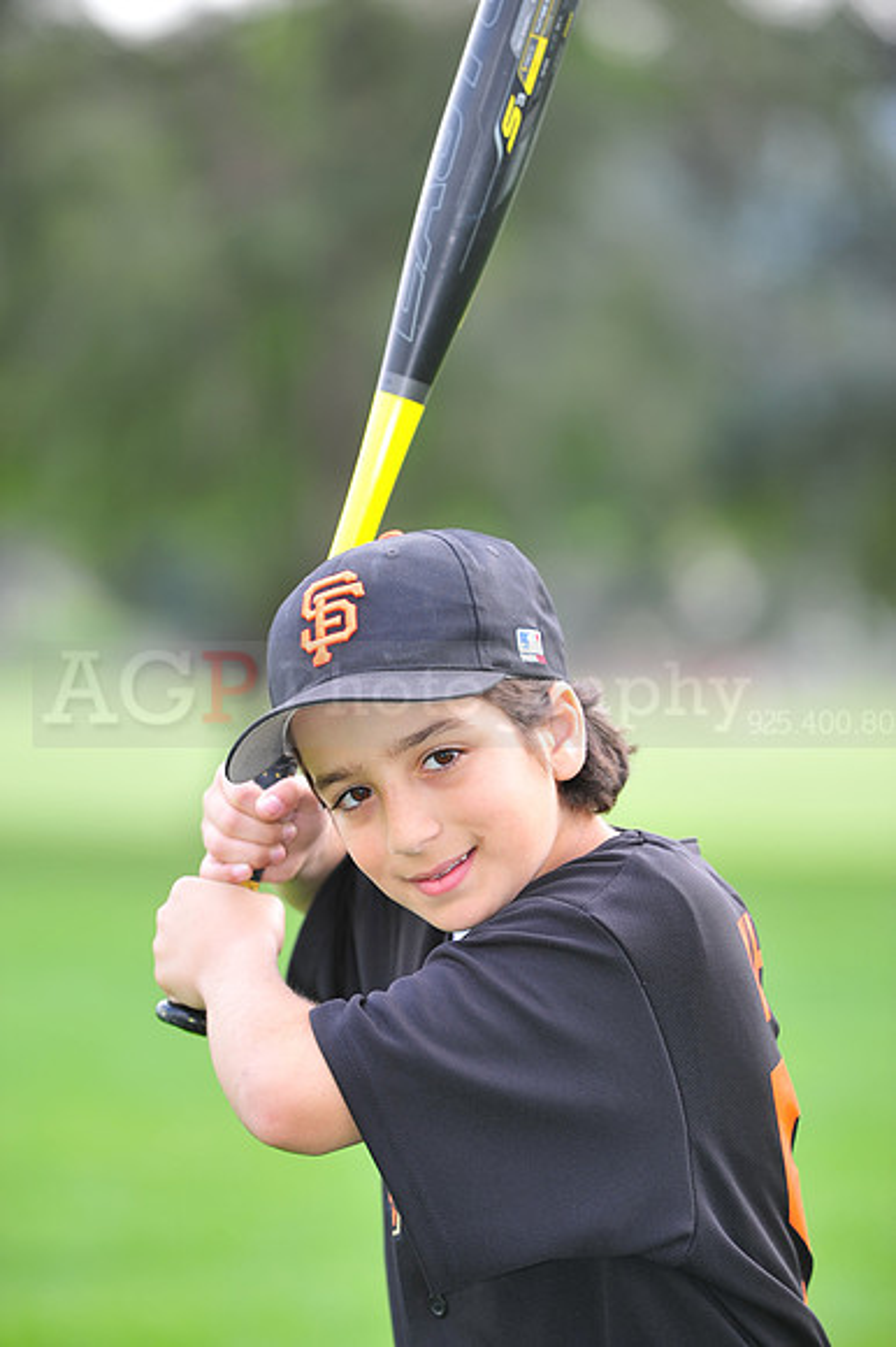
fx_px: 7475
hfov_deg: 6.9
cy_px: 674
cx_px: 448
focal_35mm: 200
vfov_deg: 10.3
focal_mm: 200
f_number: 4.5
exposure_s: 1/160
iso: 200
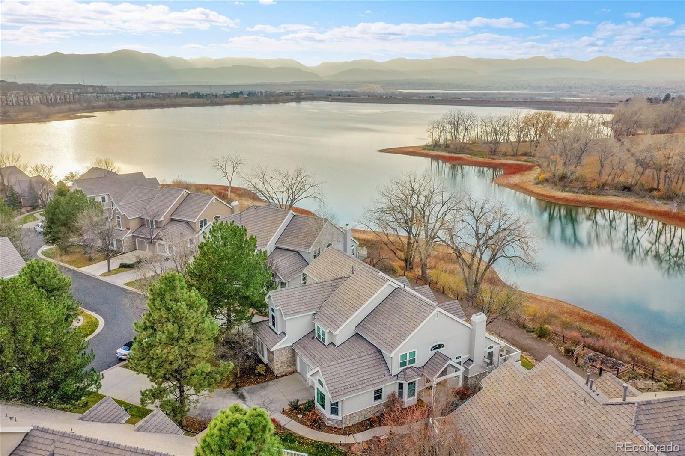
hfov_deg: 65.5
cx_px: 342
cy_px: 228
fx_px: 533
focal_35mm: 28
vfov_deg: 46.4
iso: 800
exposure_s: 1/800
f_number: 6.3
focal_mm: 10.26
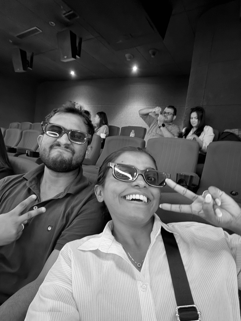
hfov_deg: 66.0
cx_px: 120
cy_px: 160
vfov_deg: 81.7
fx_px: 186
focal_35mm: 20
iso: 640
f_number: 1.9
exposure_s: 1/7
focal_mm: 2.71
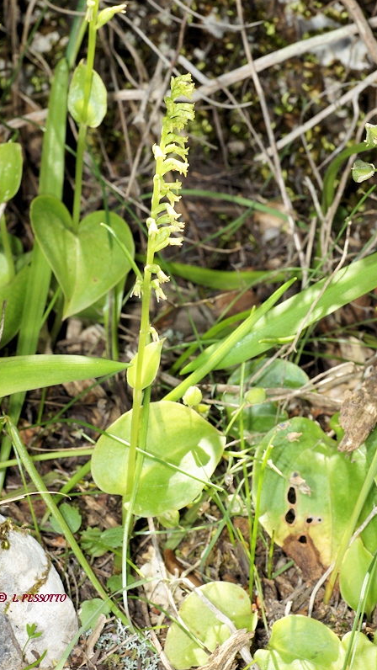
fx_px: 2522
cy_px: 335
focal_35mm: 142
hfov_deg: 8.5
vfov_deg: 15.1
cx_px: 198
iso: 800
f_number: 16
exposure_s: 1/125
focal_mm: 90
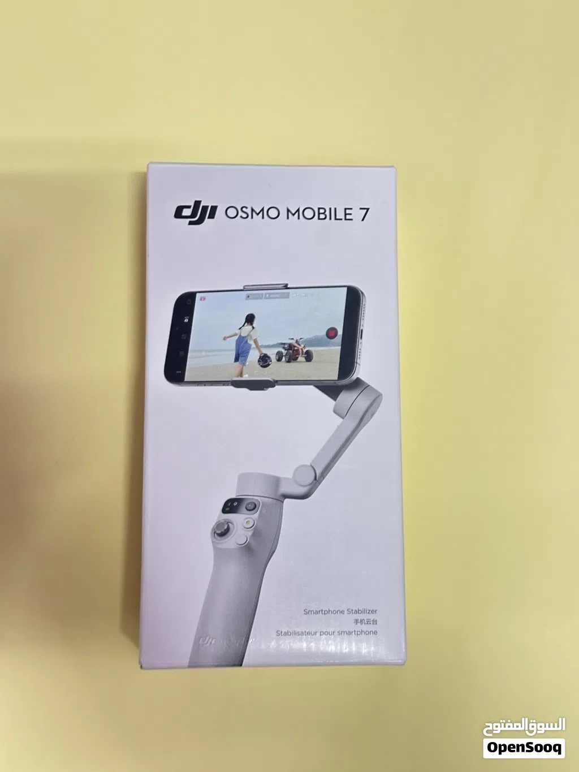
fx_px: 1070
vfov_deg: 39.7
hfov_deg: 30.3
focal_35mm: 48
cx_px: 290
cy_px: 386
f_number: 1.78
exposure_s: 1/25
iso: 640
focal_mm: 6.86
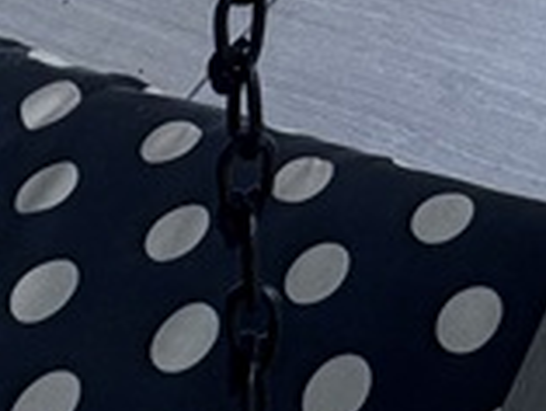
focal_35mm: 95
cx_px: 796
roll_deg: +2.0
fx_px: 1500
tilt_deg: -13.6
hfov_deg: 18.5
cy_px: -873
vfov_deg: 10.4
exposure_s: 1/235
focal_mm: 2.22
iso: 40
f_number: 2.2
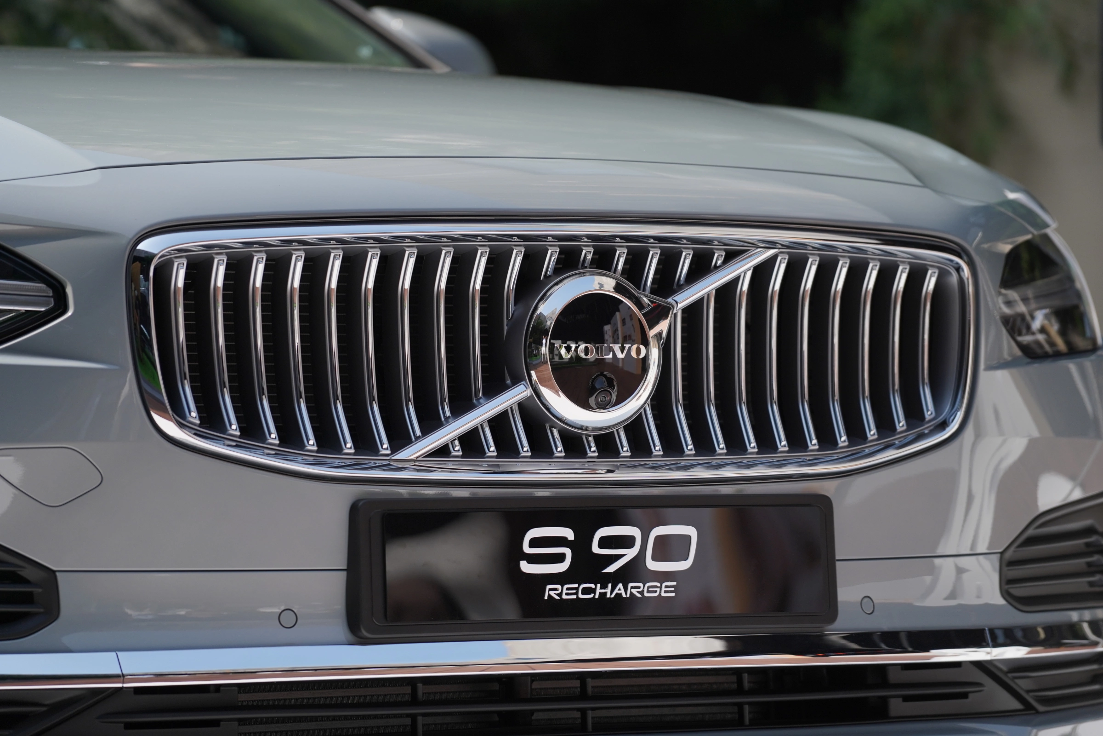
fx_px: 5760
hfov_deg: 10.9
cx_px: 552
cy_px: 368
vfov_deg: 7.3
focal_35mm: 188
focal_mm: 188
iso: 320
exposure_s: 1/2000
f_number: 4
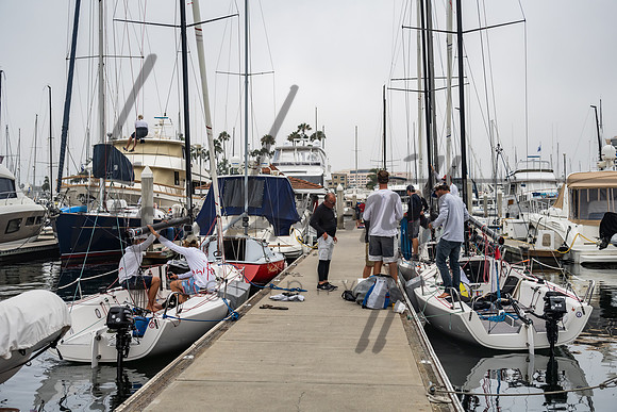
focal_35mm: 54
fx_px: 930
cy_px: 206
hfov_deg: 36.7
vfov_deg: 25.0
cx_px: 308
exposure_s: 1/1000
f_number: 5.6
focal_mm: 52
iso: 400
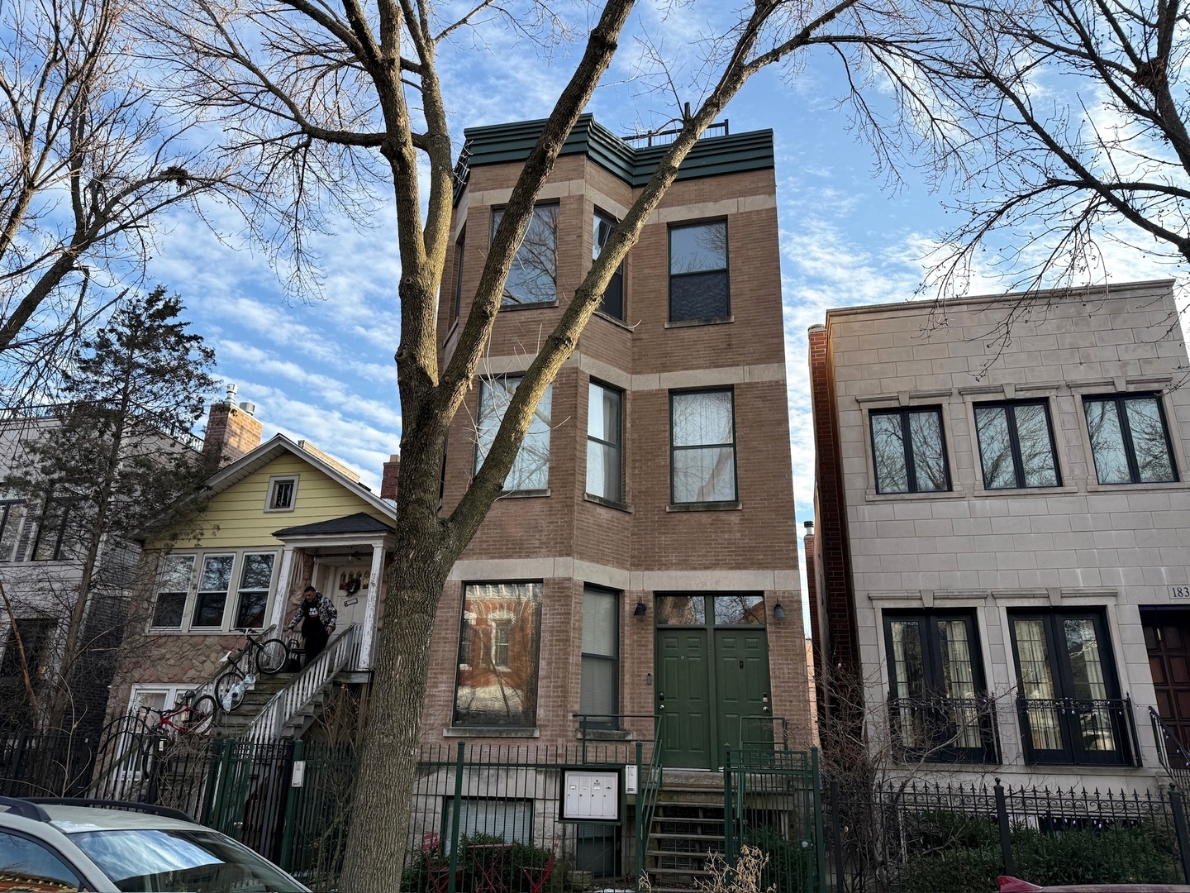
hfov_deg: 71.6
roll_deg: -1.7
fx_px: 825
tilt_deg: +21.0
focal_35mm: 24
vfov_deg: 56.8
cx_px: 595
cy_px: 446
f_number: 1.78
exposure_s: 1/1812
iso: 100
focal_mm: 6.76
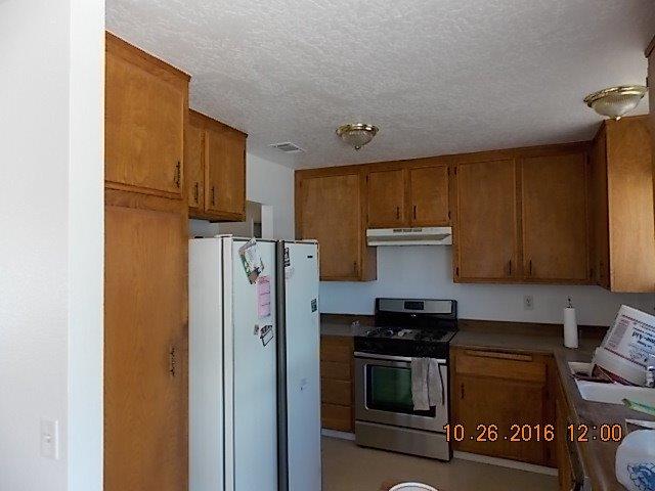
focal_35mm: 23
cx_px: 328
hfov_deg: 73.9
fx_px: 435
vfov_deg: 58.9
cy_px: 246
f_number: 3.1
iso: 100
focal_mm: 4
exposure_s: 1/30
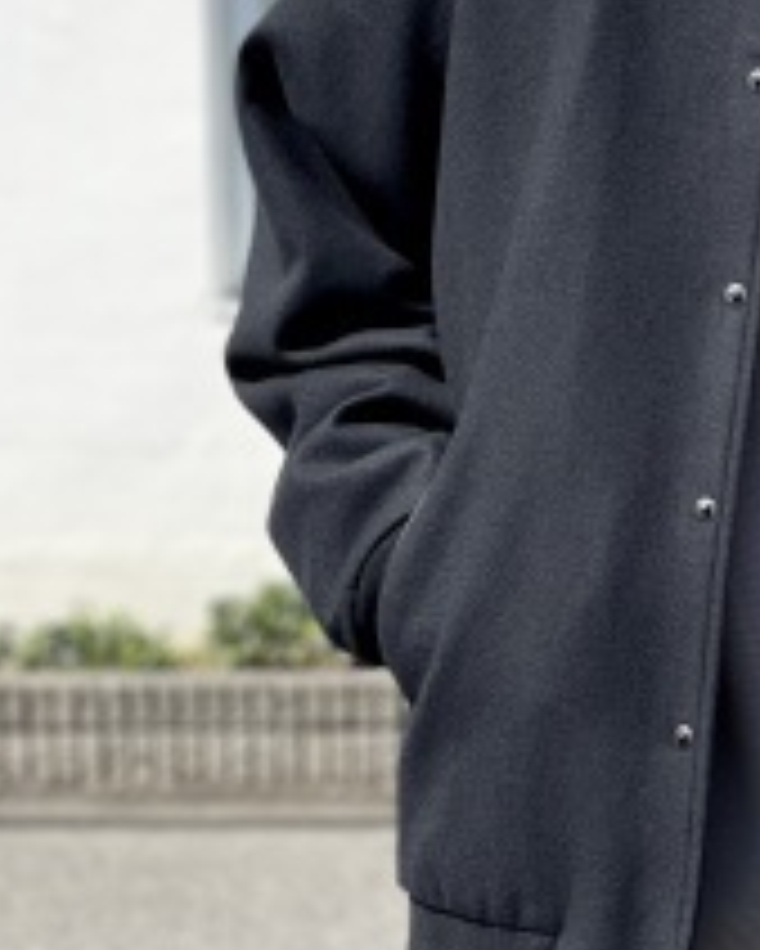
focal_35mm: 120
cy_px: 576
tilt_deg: -7.3
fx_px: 3372
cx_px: 785
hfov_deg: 12.7
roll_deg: -0.2
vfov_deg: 16.0
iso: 32
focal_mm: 6
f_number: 2
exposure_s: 1/1229
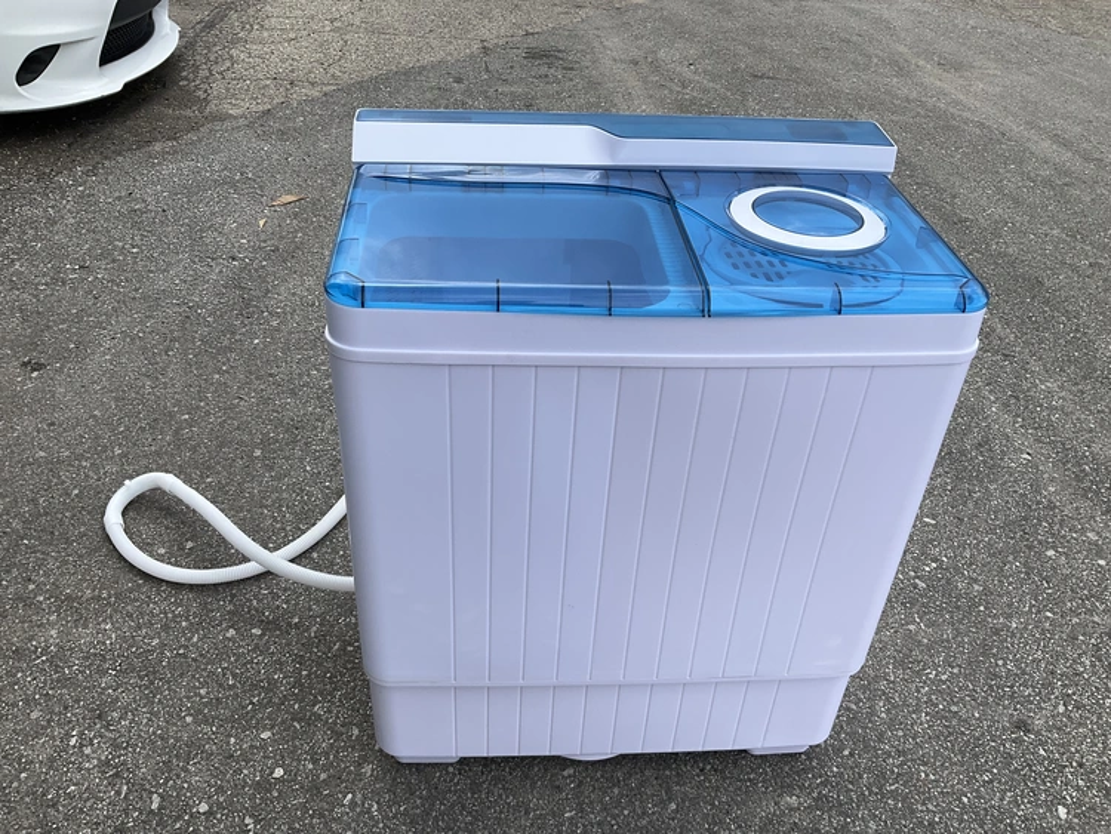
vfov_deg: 48.3
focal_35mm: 29
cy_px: 417
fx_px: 931
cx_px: 556
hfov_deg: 61.6
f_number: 1.8
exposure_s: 1/1490
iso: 25
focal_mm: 3
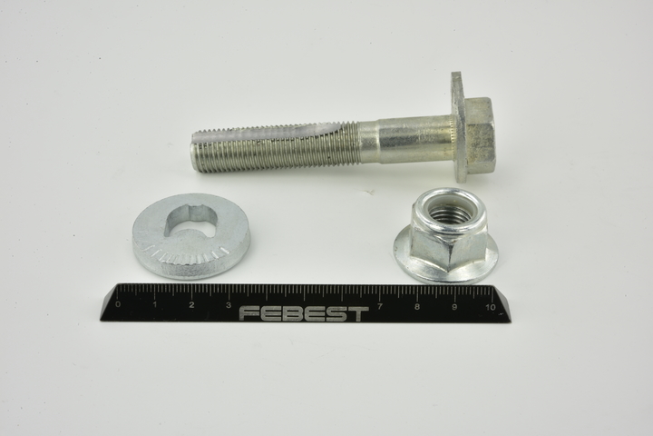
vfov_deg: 22.6
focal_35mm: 60
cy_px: 218
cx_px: 326
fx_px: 1088
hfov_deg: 33.4
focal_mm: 60
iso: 64
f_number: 32
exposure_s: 1/2.5
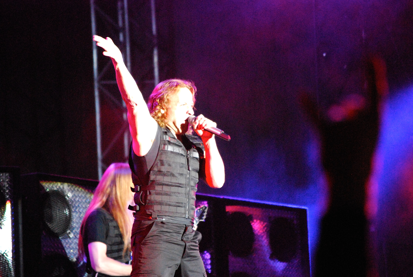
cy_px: 138
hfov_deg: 6.9
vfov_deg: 4.6
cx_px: 206
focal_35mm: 300
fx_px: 3449
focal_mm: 200
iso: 3200
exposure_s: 1/25
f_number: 5.6
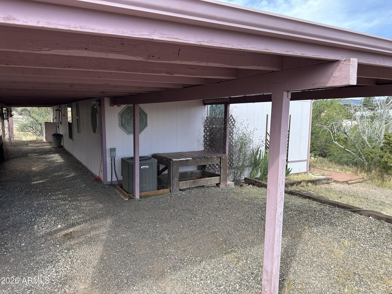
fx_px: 272
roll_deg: -1.1
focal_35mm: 24
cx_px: 196
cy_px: 147
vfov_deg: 56.8
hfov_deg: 71.6
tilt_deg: -6.3
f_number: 1.78
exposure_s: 1/962
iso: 80
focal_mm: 6.86
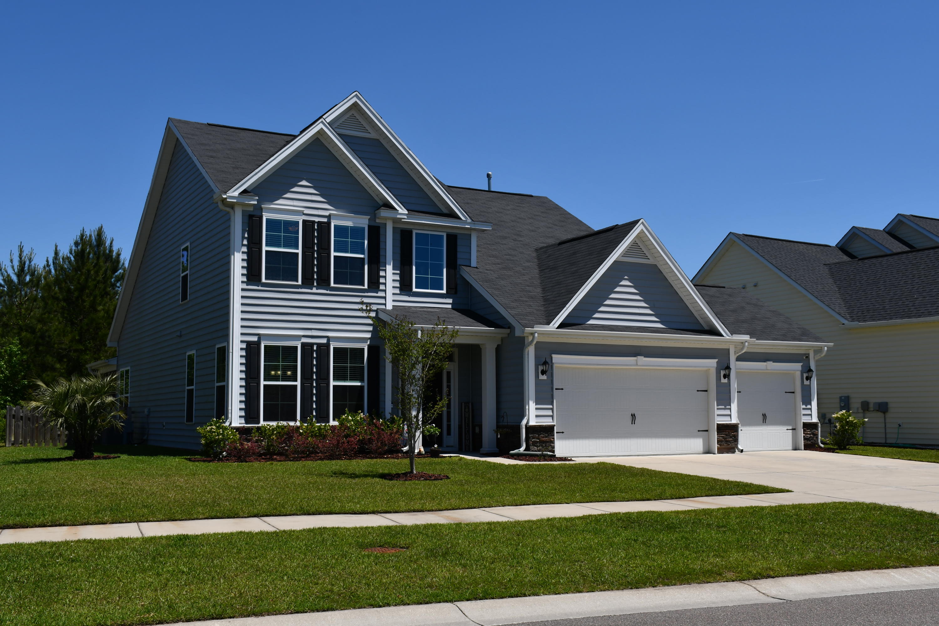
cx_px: 470
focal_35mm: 39
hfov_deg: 49.6
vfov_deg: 34.2
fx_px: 1017
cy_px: 313
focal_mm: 26
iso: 100
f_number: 10
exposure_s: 1/400
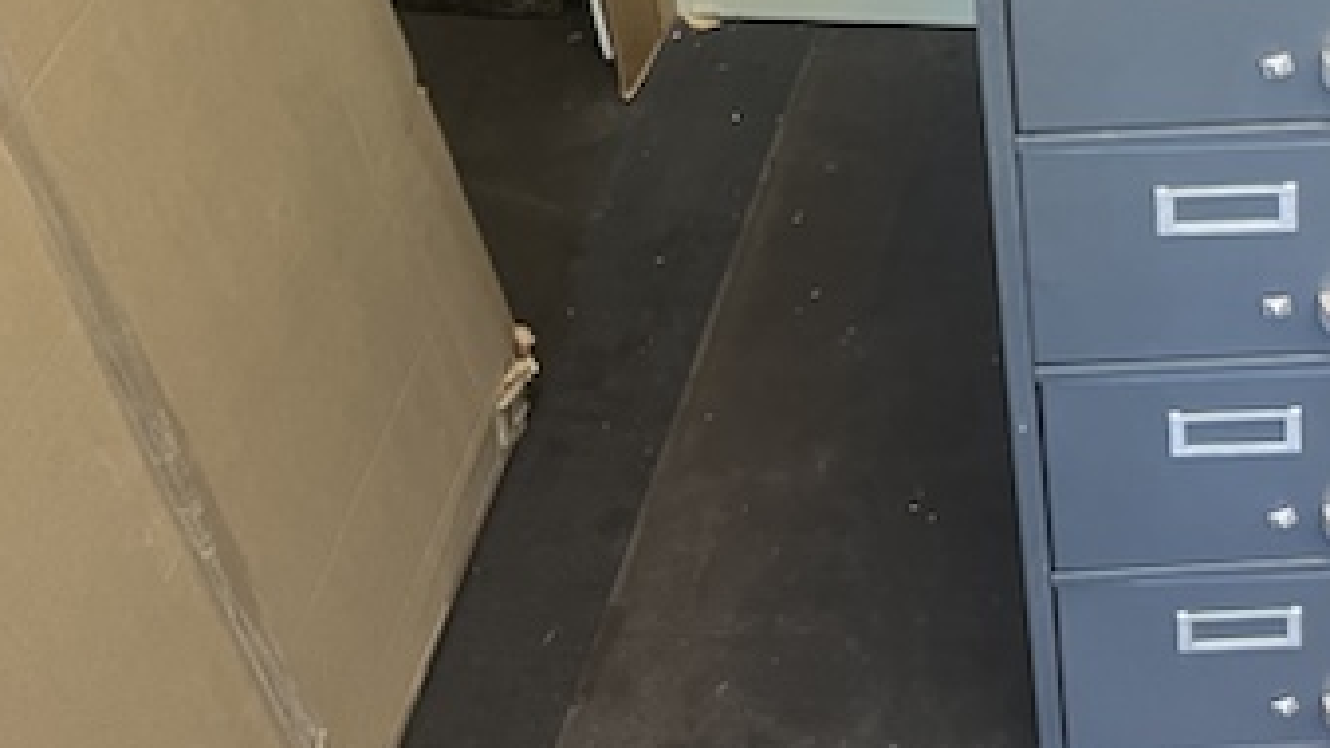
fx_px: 2362
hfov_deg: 29.3
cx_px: 1350
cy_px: -311
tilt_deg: -27.2
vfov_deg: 16.6
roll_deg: +0.3
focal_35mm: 67
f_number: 1.6
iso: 125
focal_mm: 5.1
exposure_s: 1/60
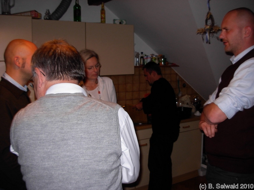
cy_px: 95
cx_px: 127
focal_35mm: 38
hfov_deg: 49.0
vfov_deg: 37.7
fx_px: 279
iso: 79
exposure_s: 1/32
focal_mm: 6.3
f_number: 2.9
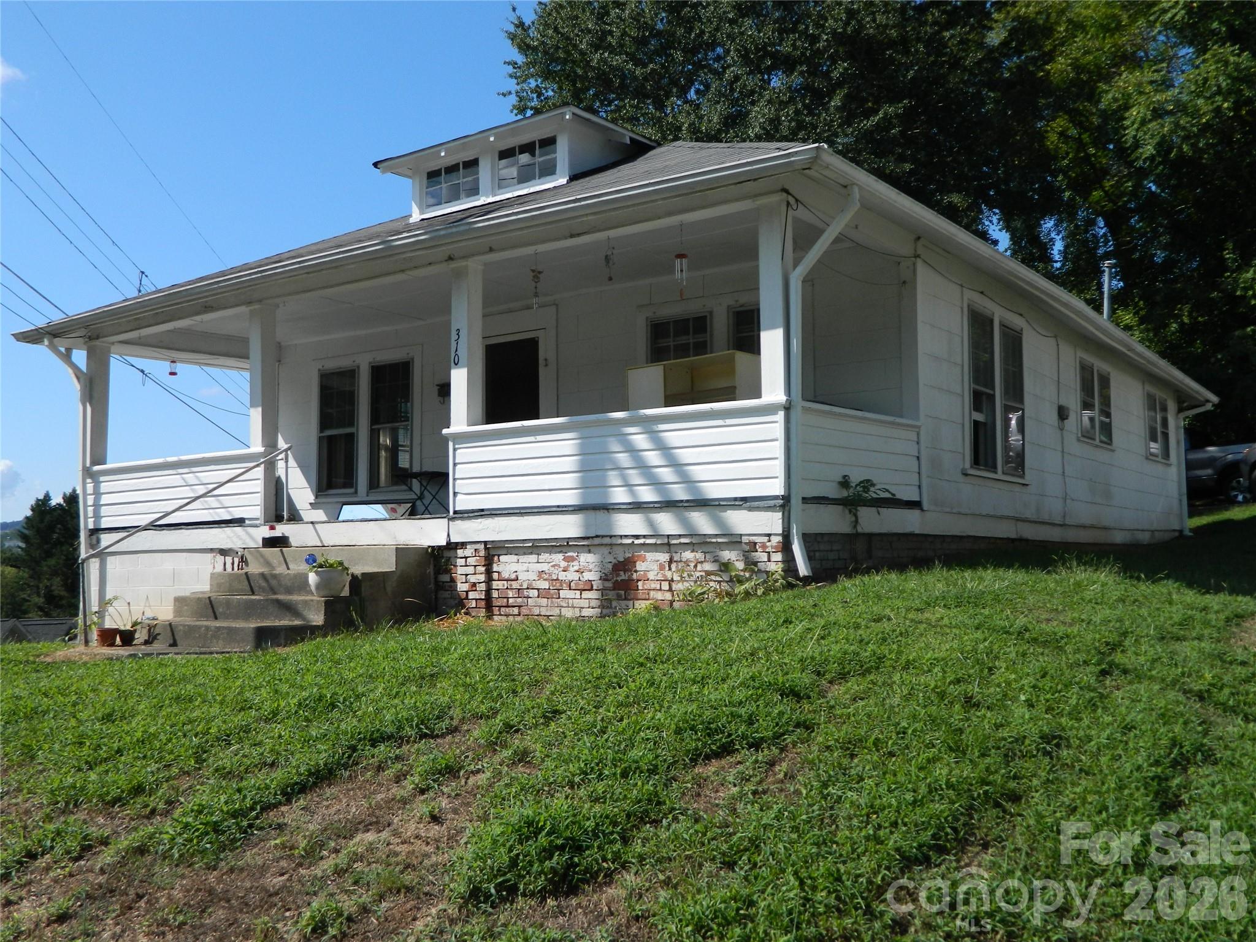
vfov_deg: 45.4
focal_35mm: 31
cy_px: 471
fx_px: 1125
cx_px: 628
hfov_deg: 58.4
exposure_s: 1/160
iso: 80
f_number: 9.1
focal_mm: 5.6
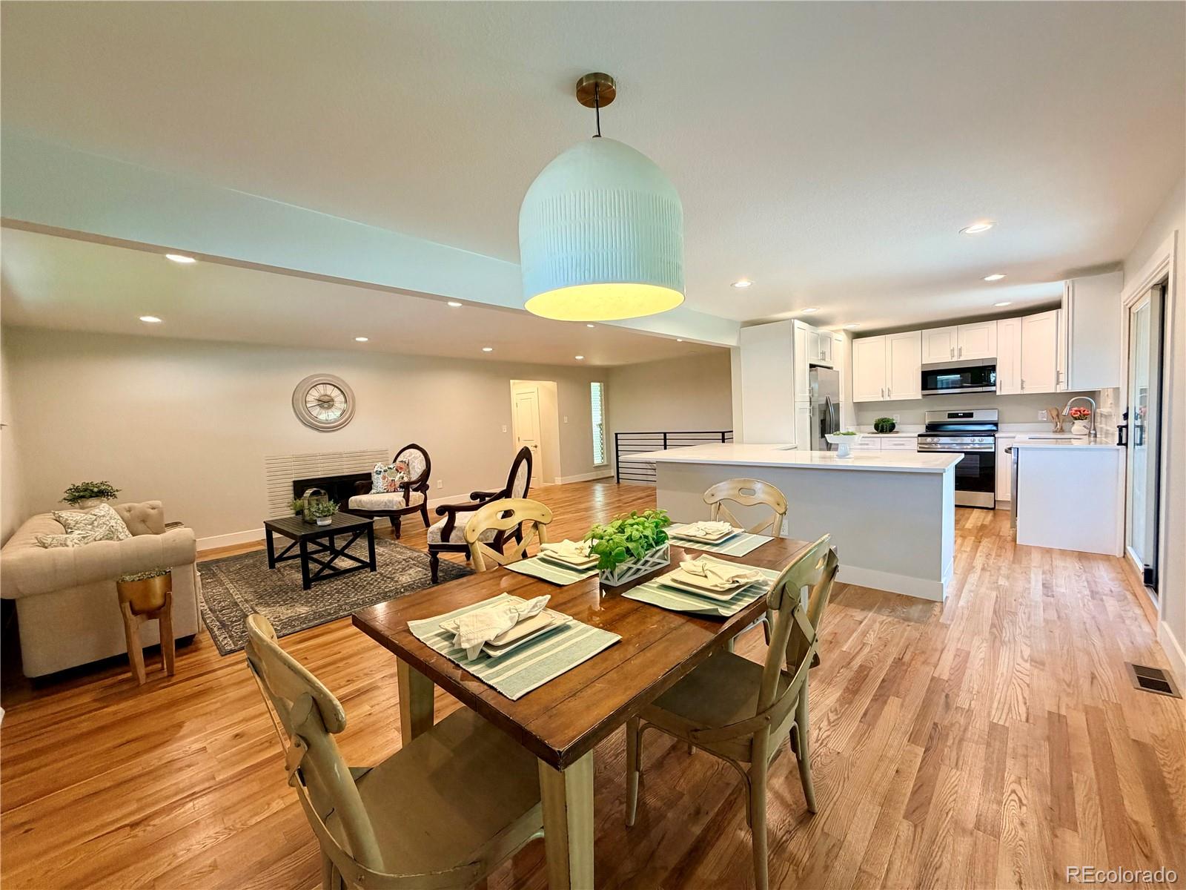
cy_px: 445
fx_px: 480
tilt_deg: -2.8
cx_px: 593
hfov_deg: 102.1
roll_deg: +2.7
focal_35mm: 14
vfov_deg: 85.7
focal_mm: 2.22
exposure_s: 1/120
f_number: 2.2
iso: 250
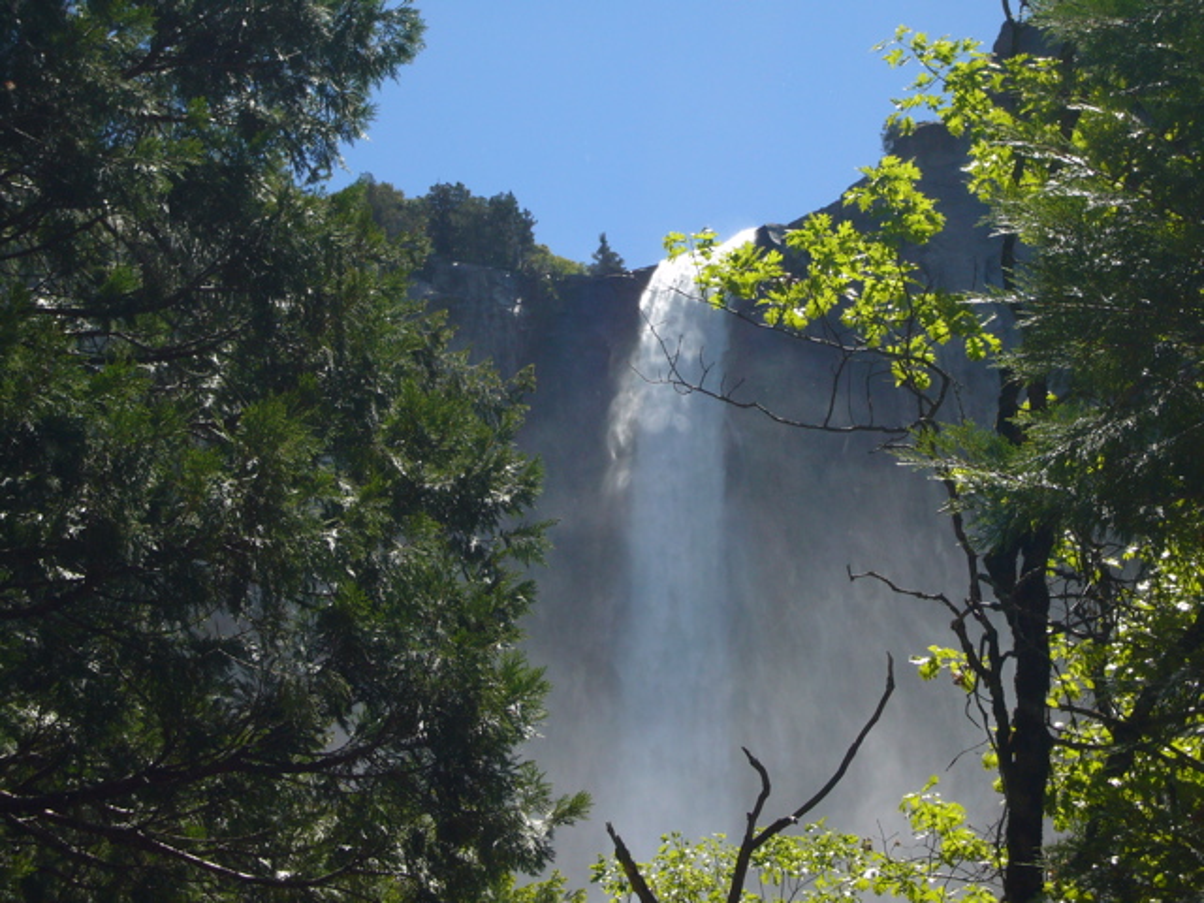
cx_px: 602
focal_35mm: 102
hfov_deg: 19.3
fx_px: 3548
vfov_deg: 14.5
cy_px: 452
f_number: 5.6
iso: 80
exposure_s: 1/400
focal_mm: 16.8
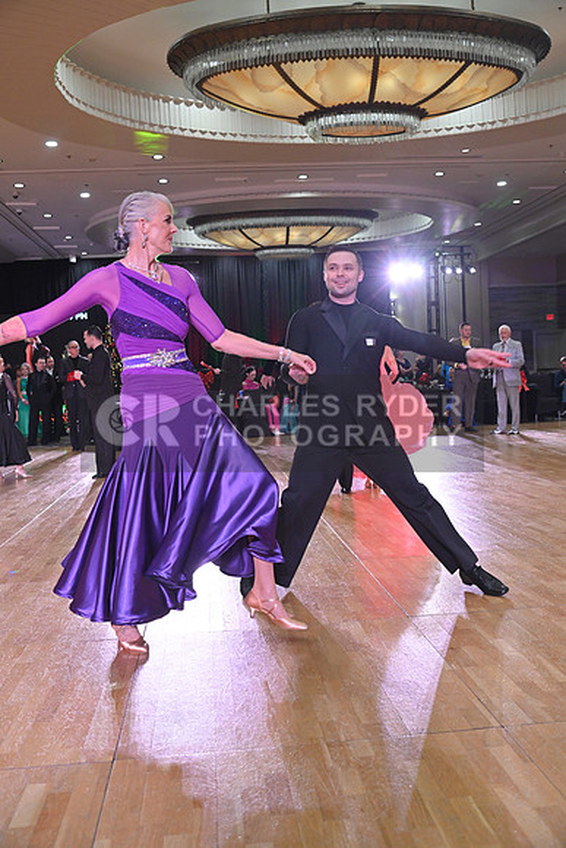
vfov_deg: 55.8
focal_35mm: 34
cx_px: 283
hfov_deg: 38.9
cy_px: 424
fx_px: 801
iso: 2500
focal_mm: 34
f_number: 5
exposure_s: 1/320
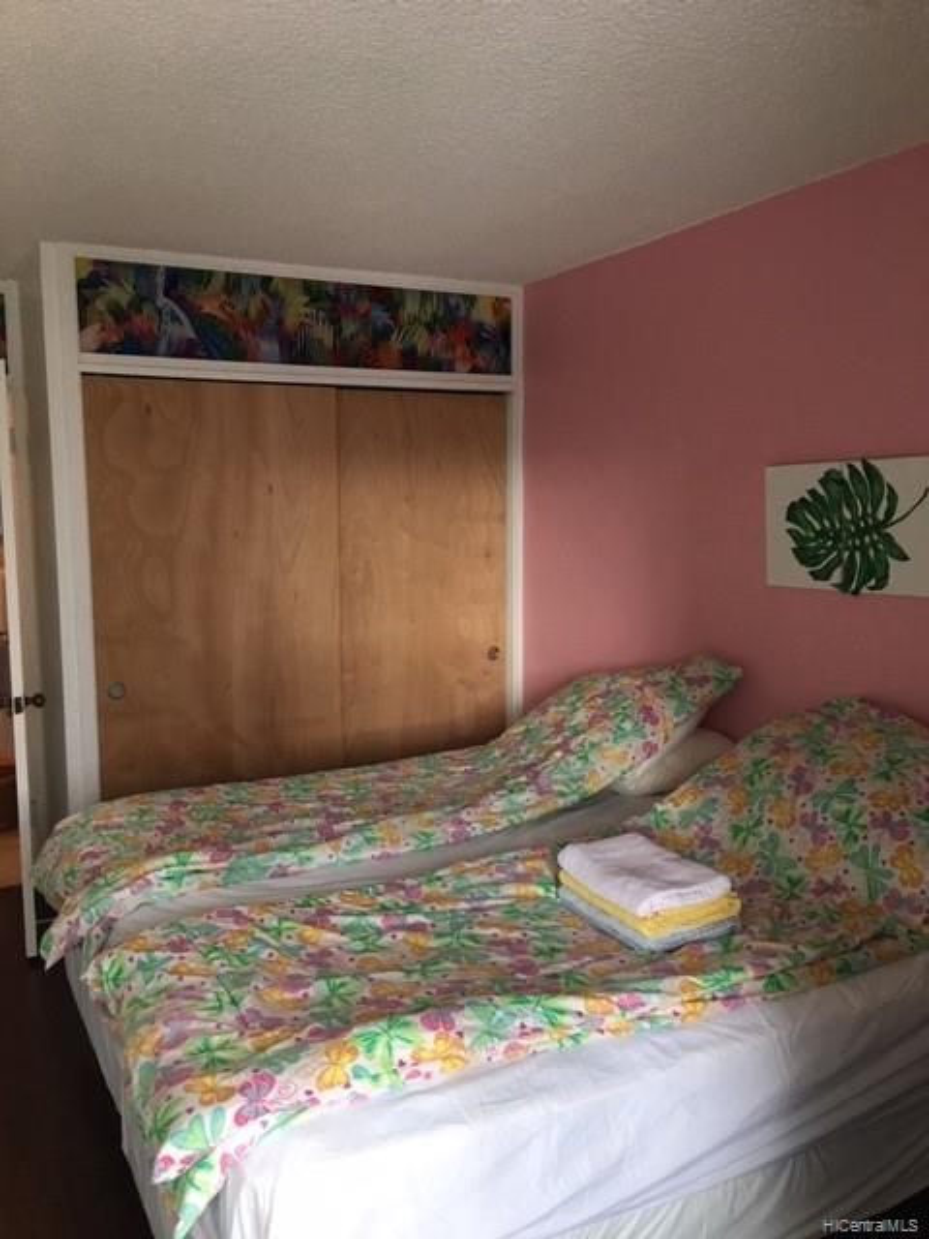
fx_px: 1038
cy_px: 620
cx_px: 464
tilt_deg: -5.6
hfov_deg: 48.2
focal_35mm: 29
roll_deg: -0.5
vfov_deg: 61.7
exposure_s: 1/15
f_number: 2.2
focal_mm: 4.15
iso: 50
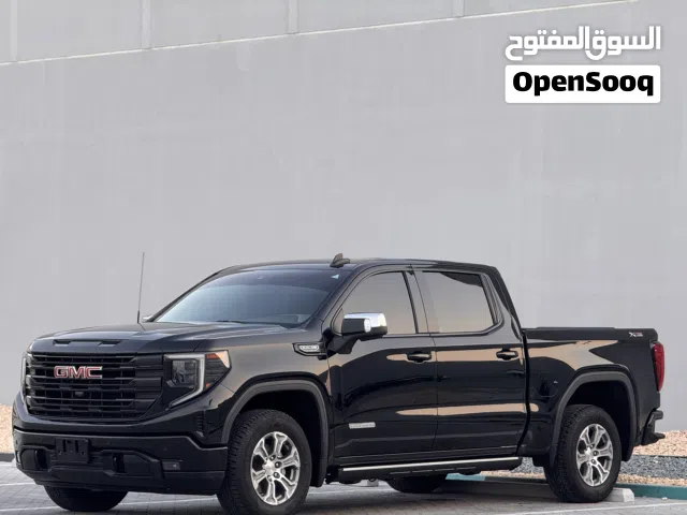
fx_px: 2382
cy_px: 258
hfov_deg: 16.4
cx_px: 344
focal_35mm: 120
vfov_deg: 12.3
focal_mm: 15.66
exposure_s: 1/99
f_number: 2.8
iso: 80
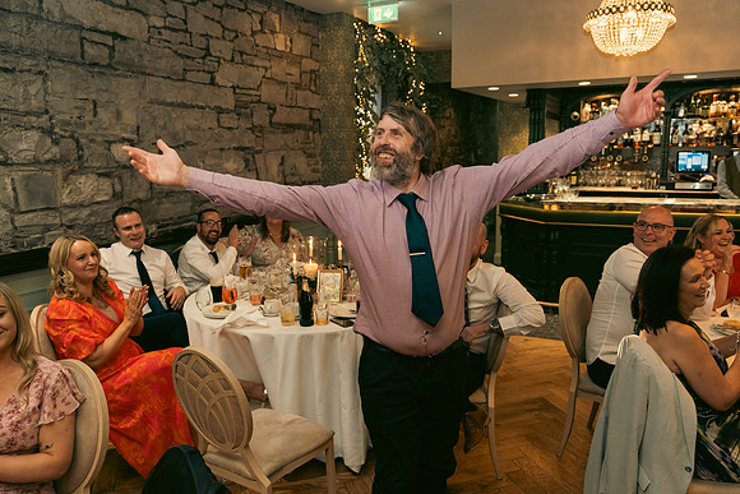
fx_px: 576
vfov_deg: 46.4
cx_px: 370
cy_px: 247
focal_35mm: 28
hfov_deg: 65.5
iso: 2500
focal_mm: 28
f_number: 3.5
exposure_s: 1/160
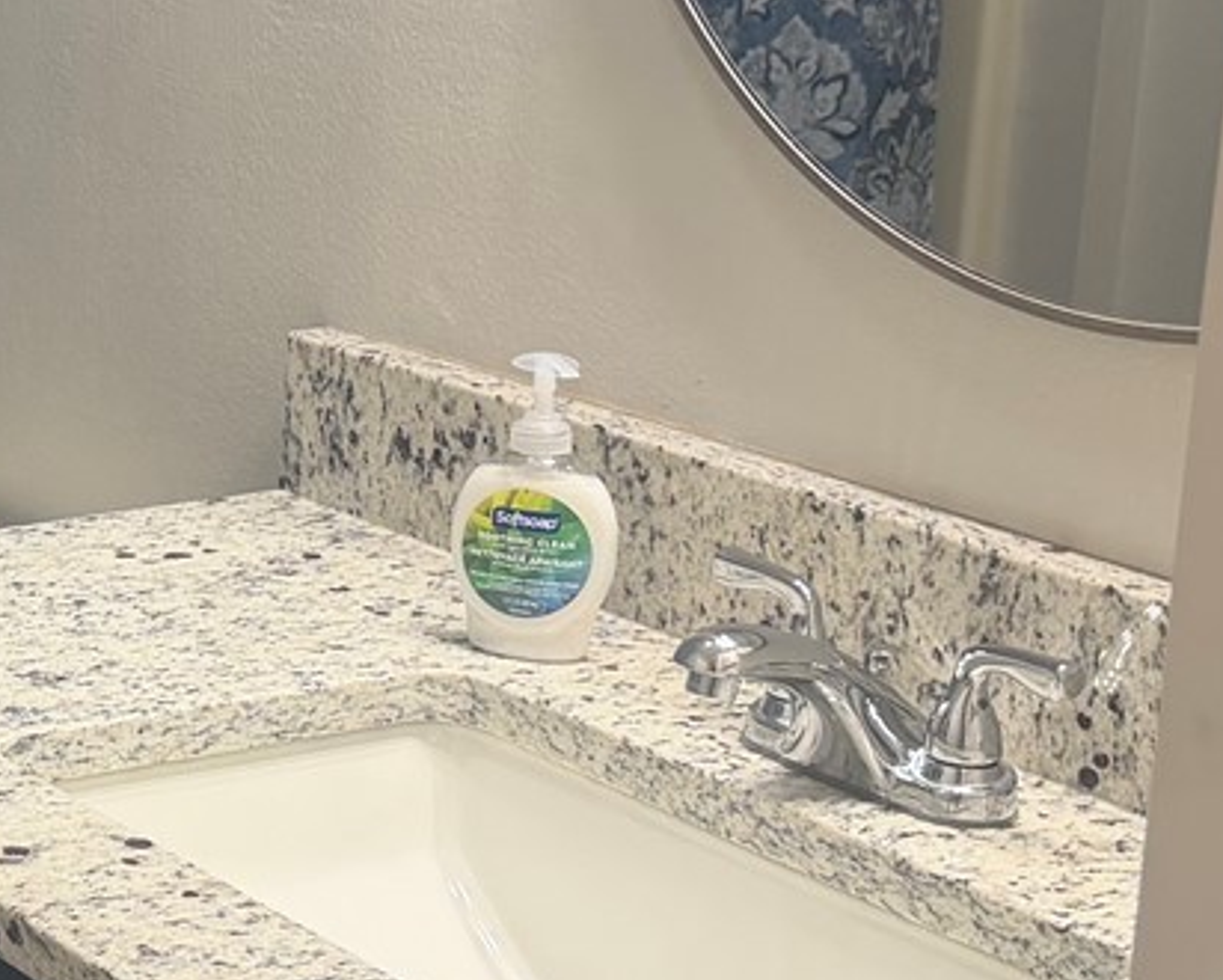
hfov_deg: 18.6
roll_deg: +1.6
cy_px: 422
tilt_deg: -14.6
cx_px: -609
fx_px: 3295
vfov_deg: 16.9
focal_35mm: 91
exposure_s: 1/60
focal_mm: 6.76
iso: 125
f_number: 1.78
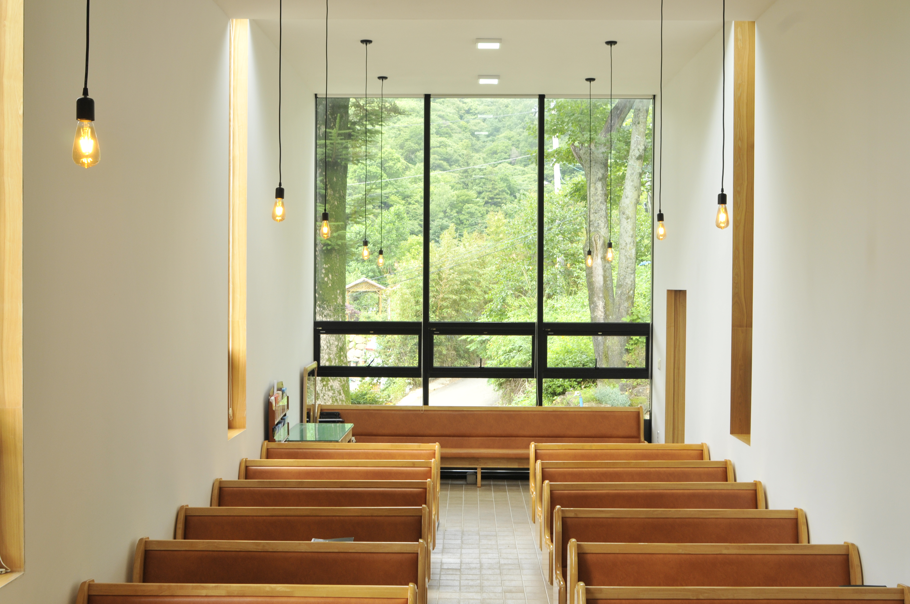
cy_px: 302
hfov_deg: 46.4
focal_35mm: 42
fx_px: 1060
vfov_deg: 31.8
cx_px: 455
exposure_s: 1/40
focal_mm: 28
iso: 320
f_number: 8
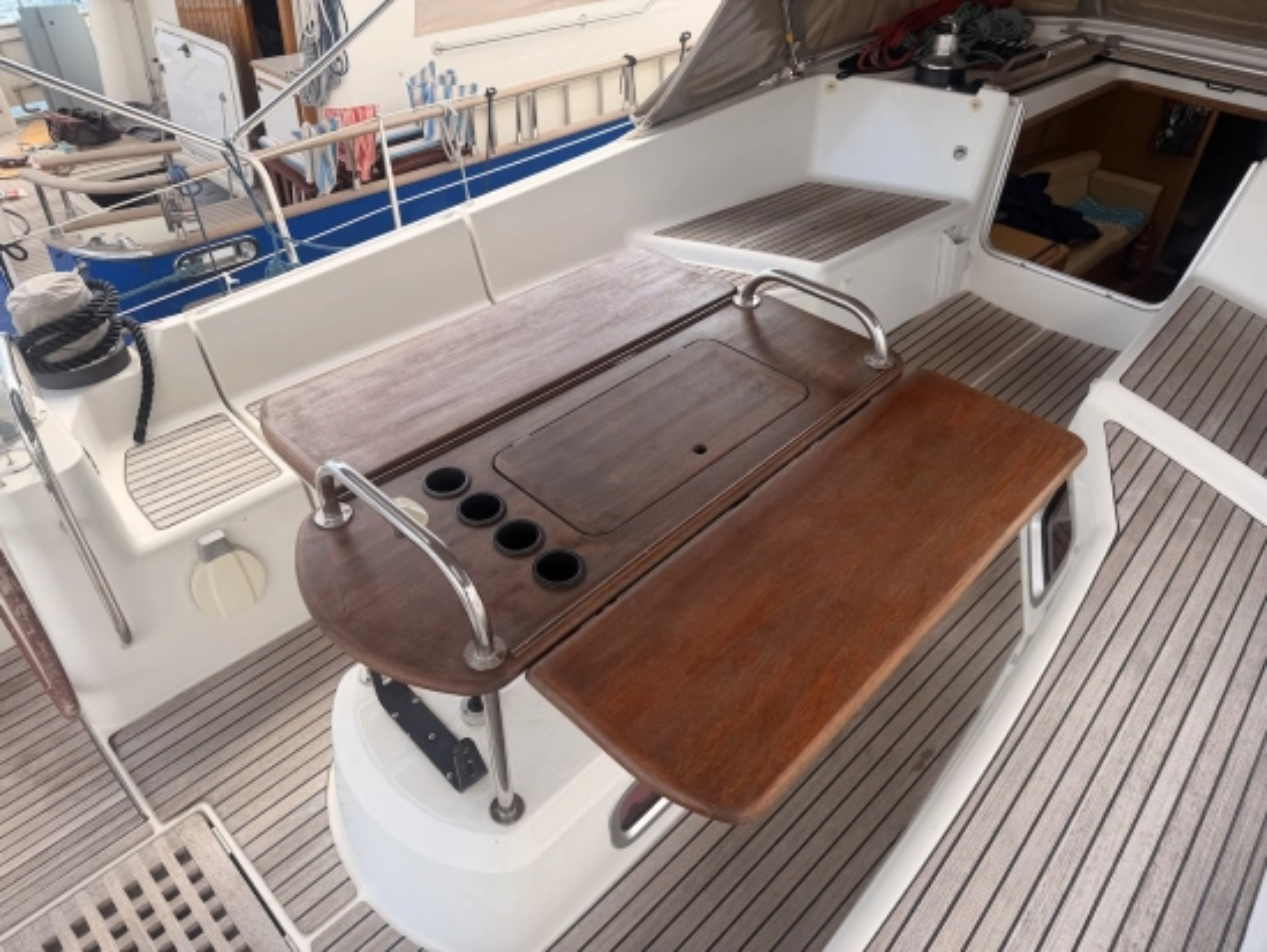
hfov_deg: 71.6
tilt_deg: -39.8
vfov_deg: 56.9
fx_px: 879
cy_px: 476
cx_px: 634
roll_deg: -1.7
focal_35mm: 24
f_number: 1.78
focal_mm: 6.76
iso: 80
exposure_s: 1/979
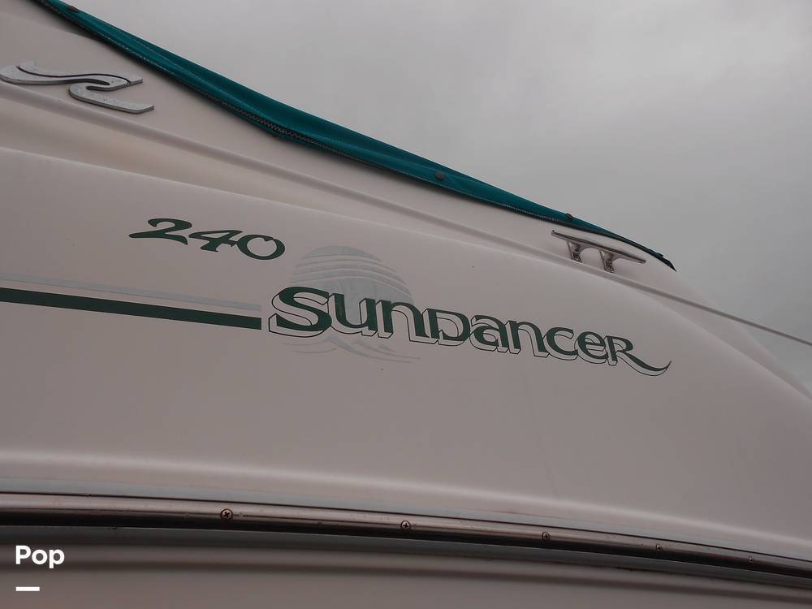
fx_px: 610
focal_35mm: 26
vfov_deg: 53.1
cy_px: 304
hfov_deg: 67.3
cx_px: 406
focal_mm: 4.6
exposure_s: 1/400
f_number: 3.5
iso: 80
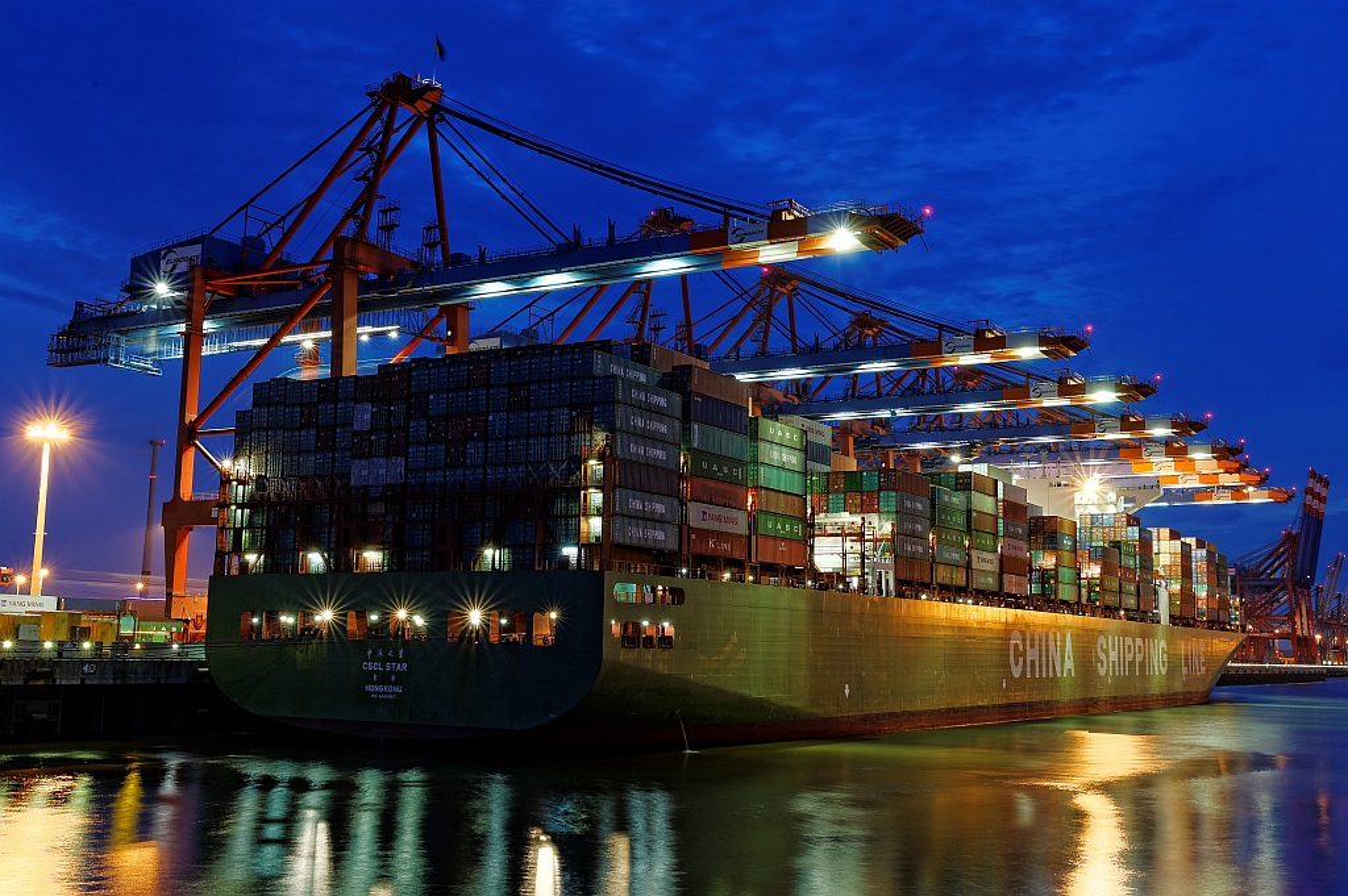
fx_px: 1422
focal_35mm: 38
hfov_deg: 50.7
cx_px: 674
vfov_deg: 35.0
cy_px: 448
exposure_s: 8
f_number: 14
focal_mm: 38
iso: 200
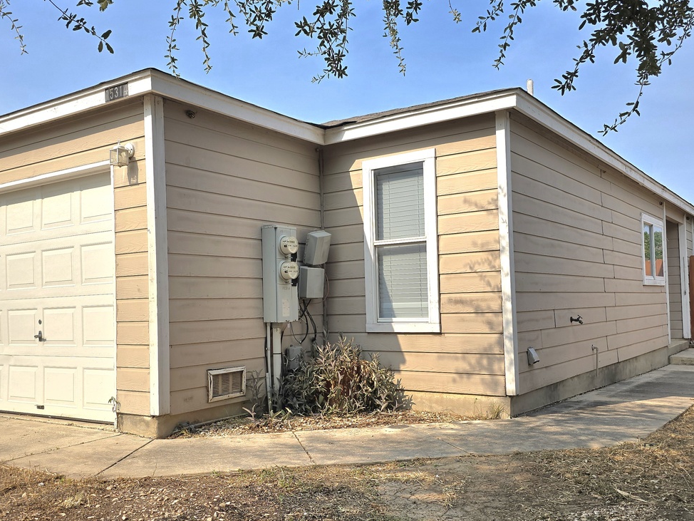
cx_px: 304
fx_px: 682
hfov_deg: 53.8
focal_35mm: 34
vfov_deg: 41.8
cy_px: 281
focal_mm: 6.3
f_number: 1.7
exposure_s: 1/714
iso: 12
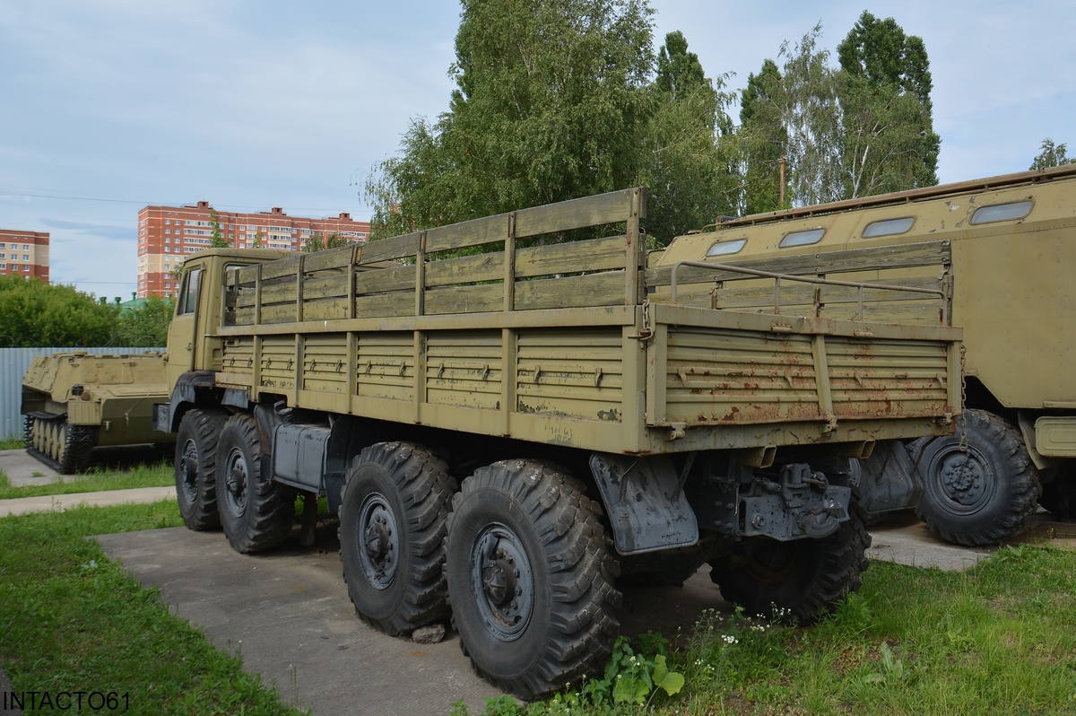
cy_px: 358
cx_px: 538
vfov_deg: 47.9
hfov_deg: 67.4
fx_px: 806
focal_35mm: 27
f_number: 8
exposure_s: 1/250
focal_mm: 18
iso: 140
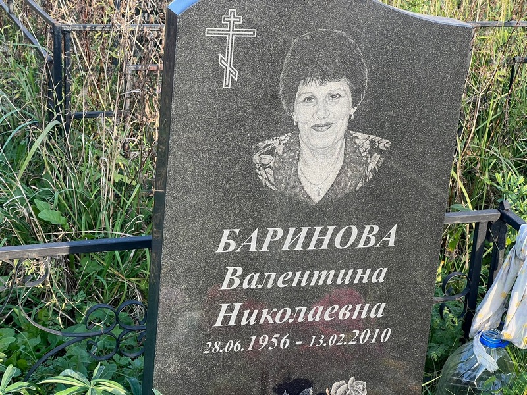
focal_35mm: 77
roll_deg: -4.1
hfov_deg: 25.3
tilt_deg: -20.9
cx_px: 264
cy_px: 198
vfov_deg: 19.1
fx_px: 1172
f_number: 2.8
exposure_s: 1/105
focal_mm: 9
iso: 32
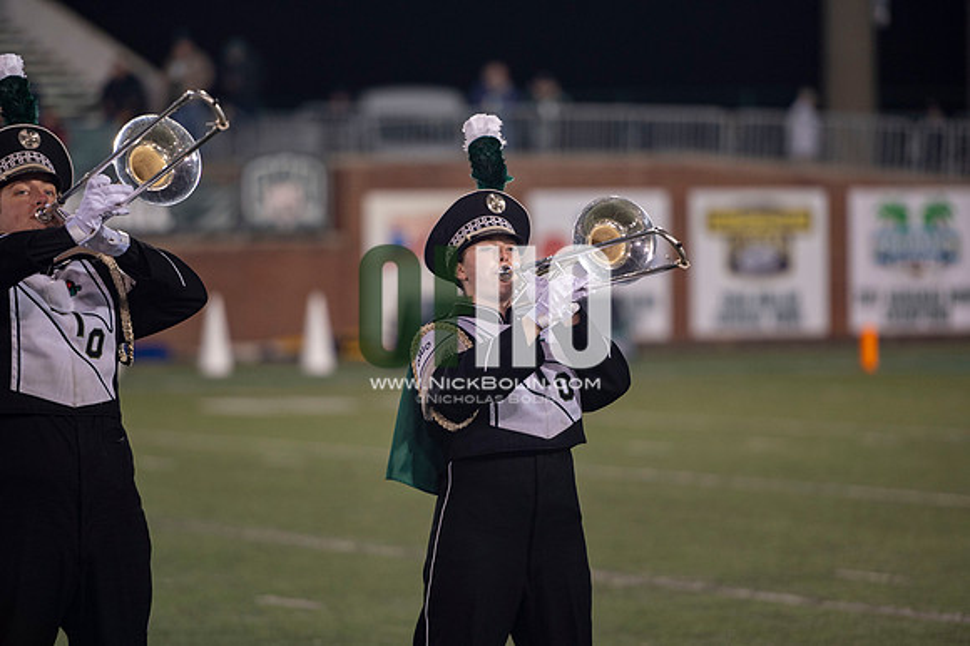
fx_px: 5386
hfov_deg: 10.3
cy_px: 323
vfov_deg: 6.9
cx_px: 485
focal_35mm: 200
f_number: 2.8
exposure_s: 1/500
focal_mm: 200
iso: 1000
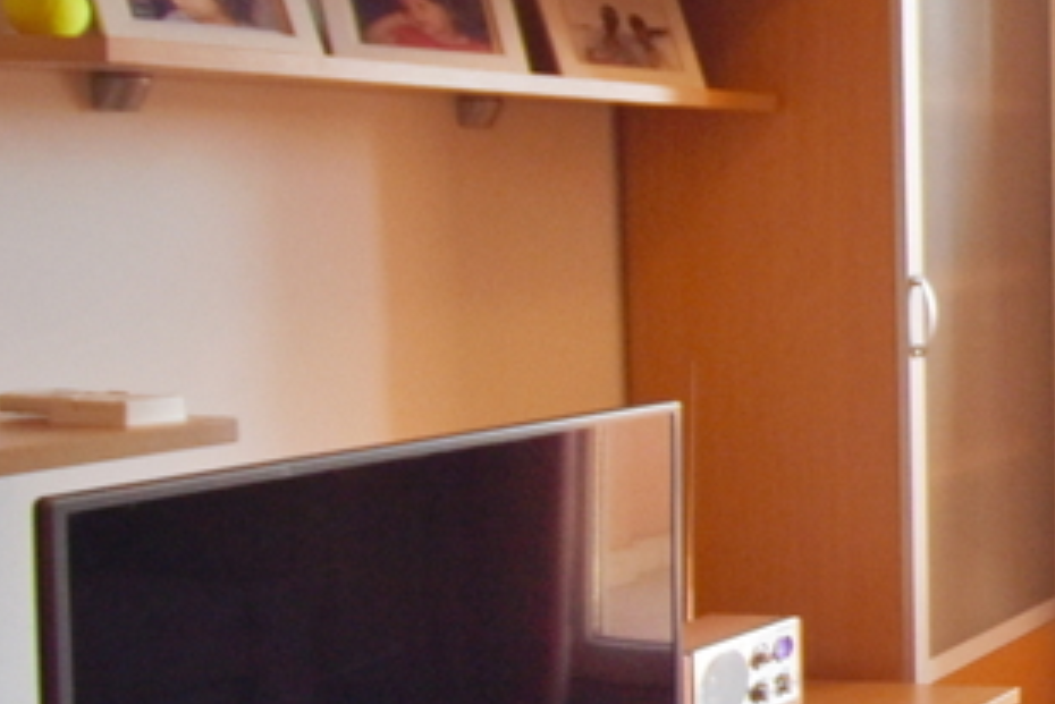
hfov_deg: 23.8
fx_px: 1700
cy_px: 286
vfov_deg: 23.4
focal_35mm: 58
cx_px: 1732
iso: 400
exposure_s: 1/250
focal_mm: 10
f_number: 5
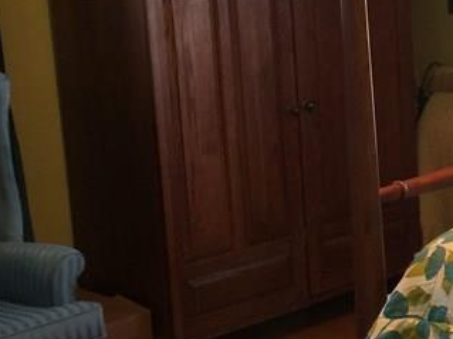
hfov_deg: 19.8
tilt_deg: -10.5
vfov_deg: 15.9
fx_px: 1217
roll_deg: -0.4
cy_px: 166
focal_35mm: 93
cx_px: 548
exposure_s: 1/15
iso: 64
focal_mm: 4.15
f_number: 2.2
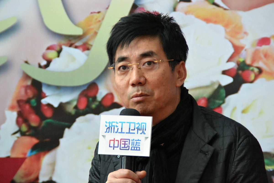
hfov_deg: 6.9
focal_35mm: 300
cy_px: 92
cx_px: 137
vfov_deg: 4.6
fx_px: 2283
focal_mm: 200
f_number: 6.3
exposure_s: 1/125
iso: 3200
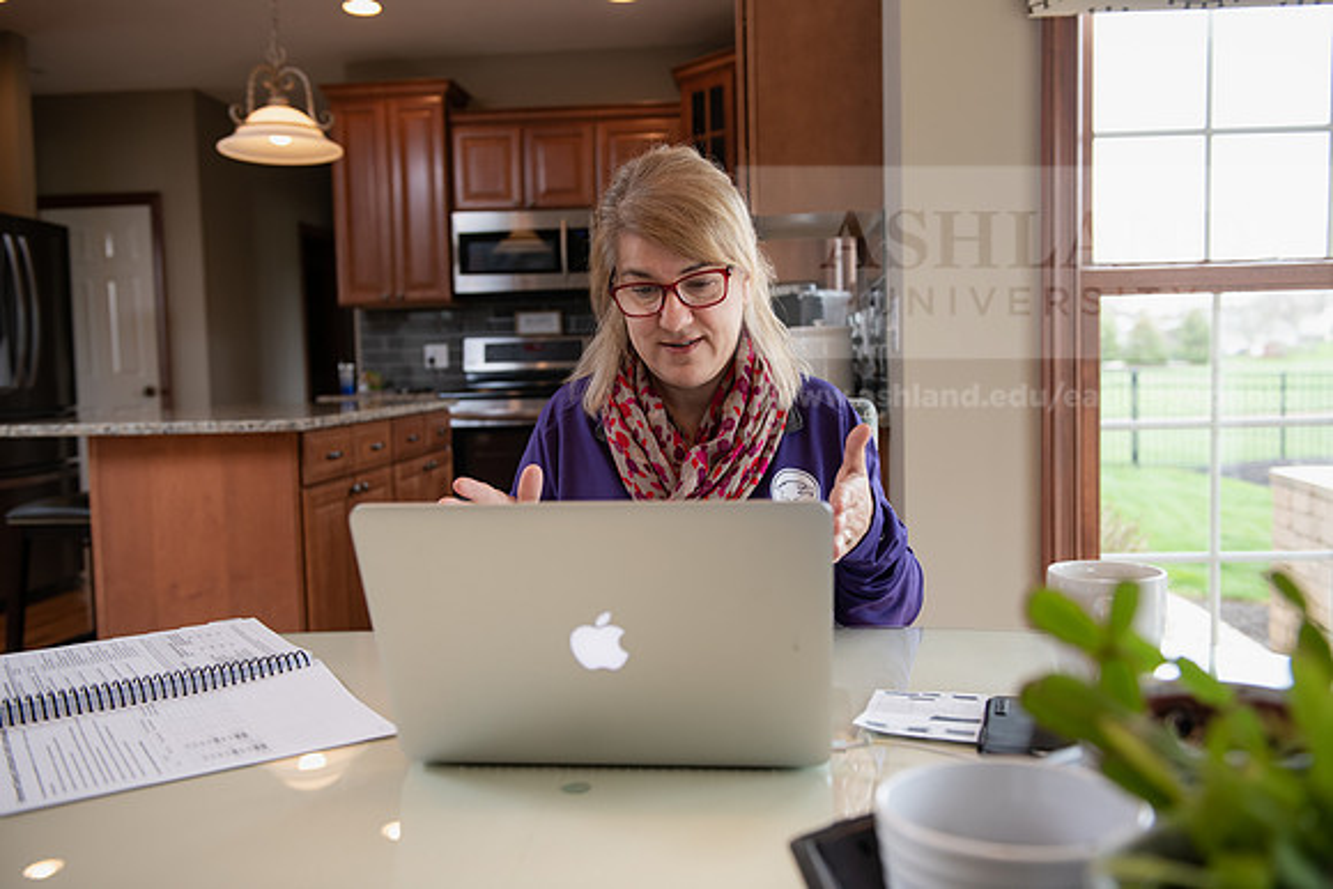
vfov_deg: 41.1
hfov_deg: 58.7
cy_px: 444
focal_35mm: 32
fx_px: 1185
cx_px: 666
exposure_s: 1/125
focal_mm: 32
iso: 400
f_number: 3.5
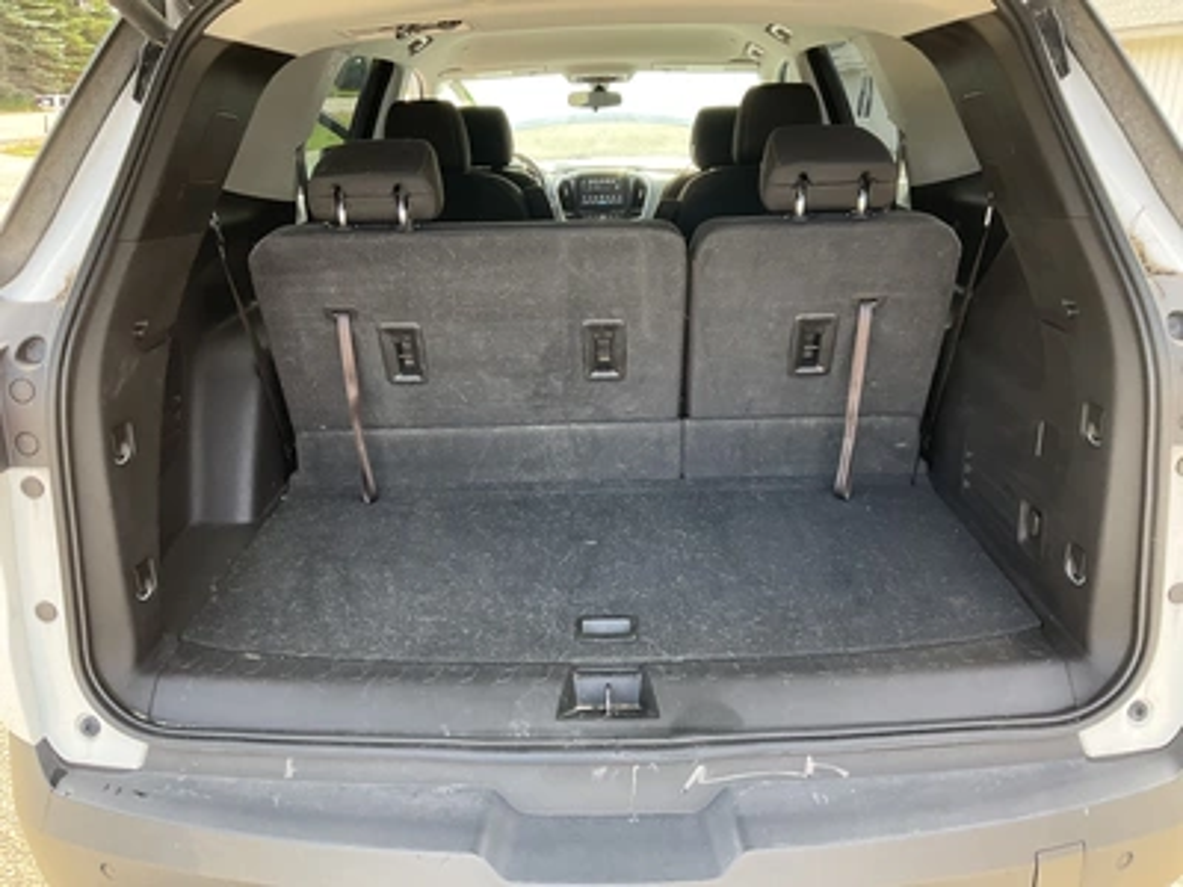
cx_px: 592
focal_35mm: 29
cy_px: 444
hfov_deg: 61.7
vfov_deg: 48.2
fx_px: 991
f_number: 1.8
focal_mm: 3
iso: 40
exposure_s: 1/122
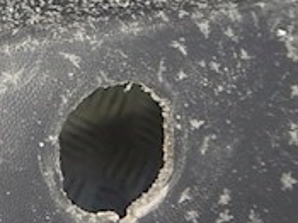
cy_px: 80
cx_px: -211
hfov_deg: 15.7
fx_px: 946
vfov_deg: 13.4
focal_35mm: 110
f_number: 7.8
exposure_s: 1/30
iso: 200
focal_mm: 5.5
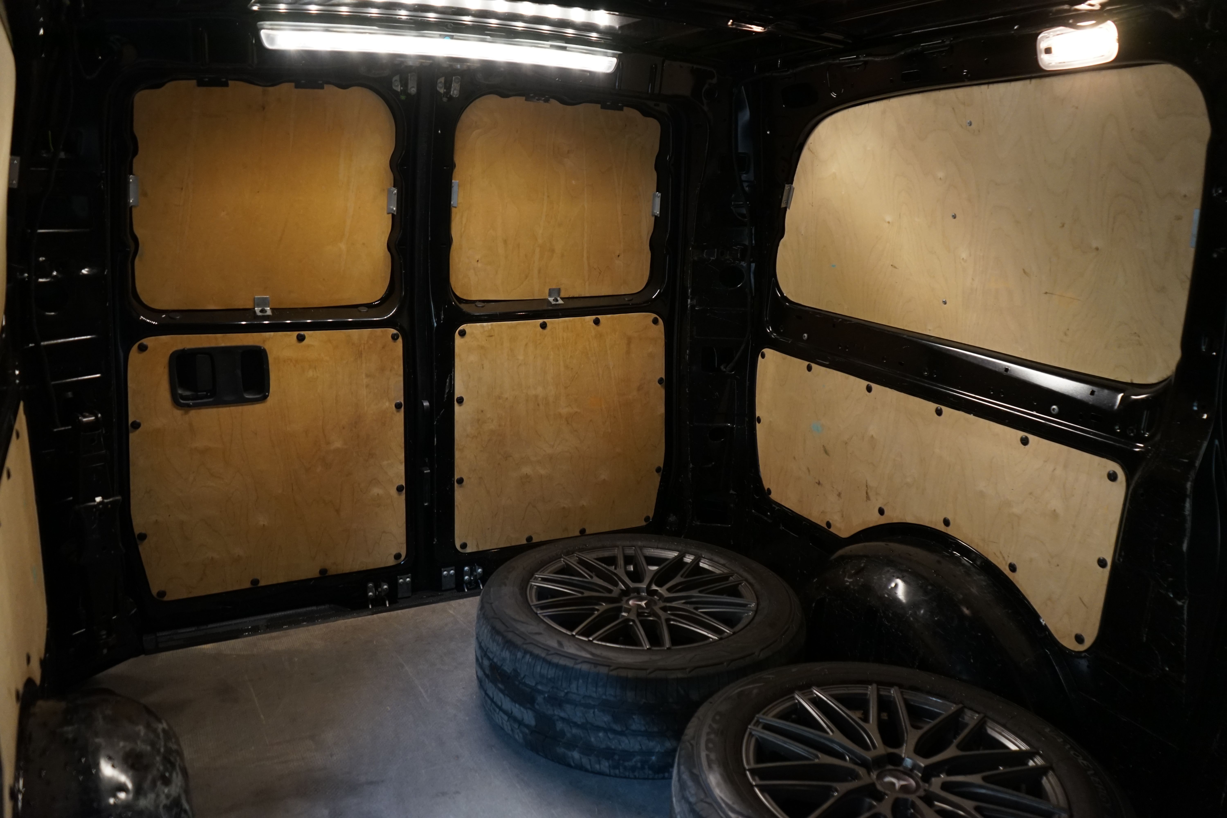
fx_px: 954
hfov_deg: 65.5
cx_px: 614
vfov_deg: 46.4
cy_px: 409
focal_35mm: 28
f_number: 3.5
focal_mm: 28
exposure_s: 1/30
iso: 1600
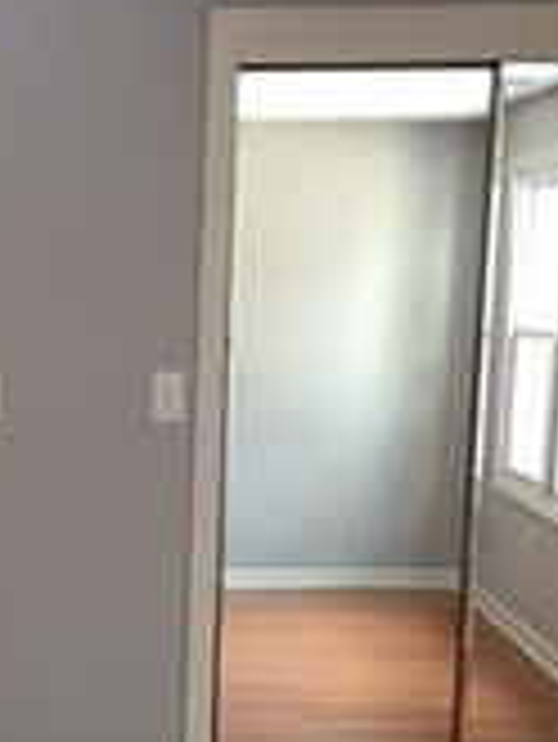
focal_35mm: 79
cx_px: -18
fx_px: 1696
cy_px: 558
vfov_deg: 24.4
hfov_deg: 18.2
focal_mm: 4.15
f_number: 2.2
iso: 80
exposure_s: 1/10
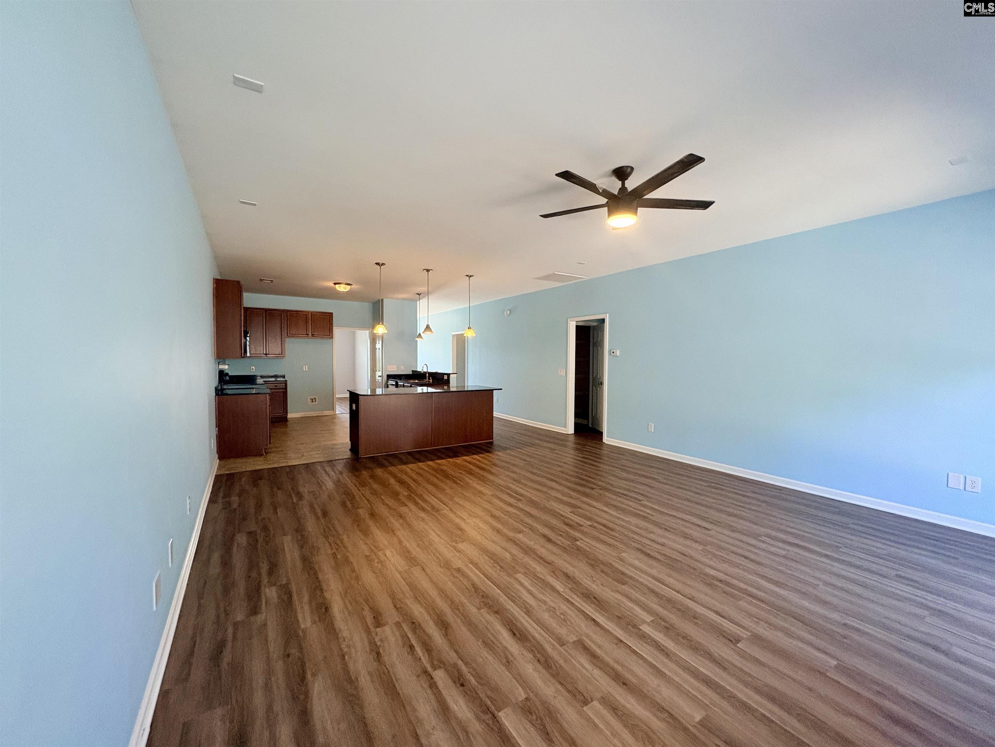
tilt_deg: -1.1
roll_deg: +0.8
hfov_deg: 102.1
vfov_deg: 85.7
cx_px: 498
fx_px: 402
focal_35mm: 14
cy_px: 374
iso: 320
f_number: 2.2
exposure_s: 1/120
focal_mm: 2.22
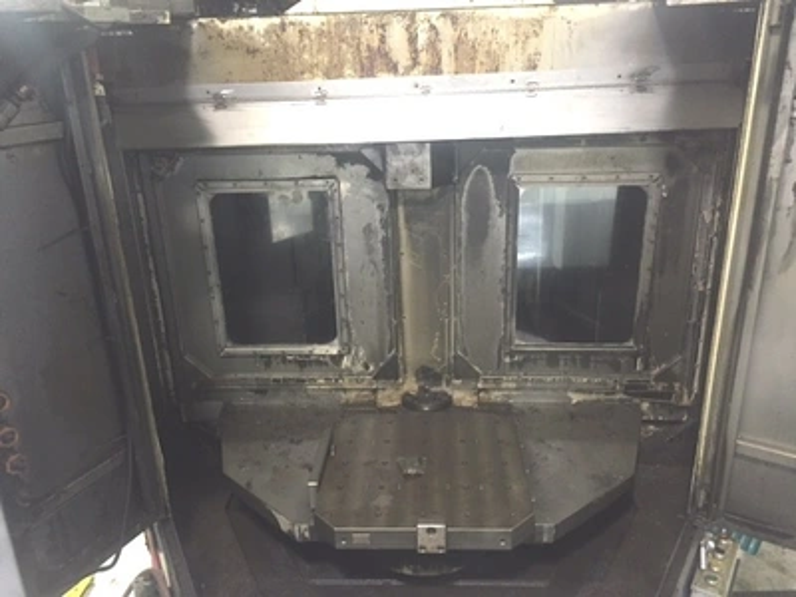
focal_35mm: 29
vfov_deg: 48.2
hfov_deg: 61.7
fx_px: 667
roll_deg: +0.5
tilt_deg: -20.9
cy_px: 298
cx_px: 398
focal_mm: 4.15
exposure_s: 1/24
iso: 250
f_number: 2.2
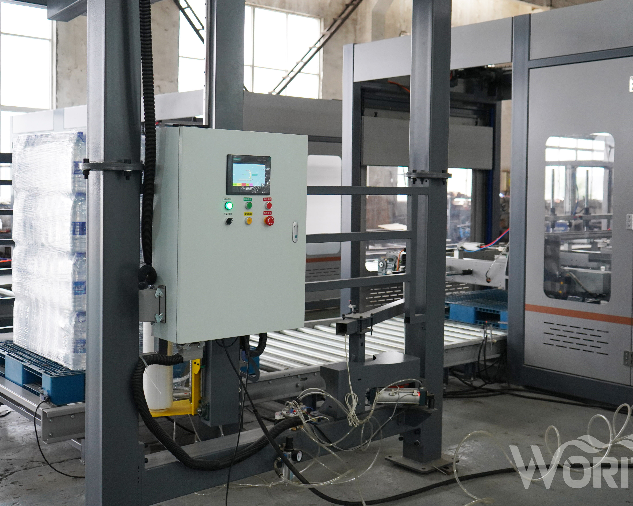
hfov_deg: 43.8
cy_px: 224
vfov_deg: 35.6
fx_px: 787
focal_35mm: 42
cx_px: 347
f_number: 4
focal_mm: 33
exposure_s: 1/160
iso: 2000
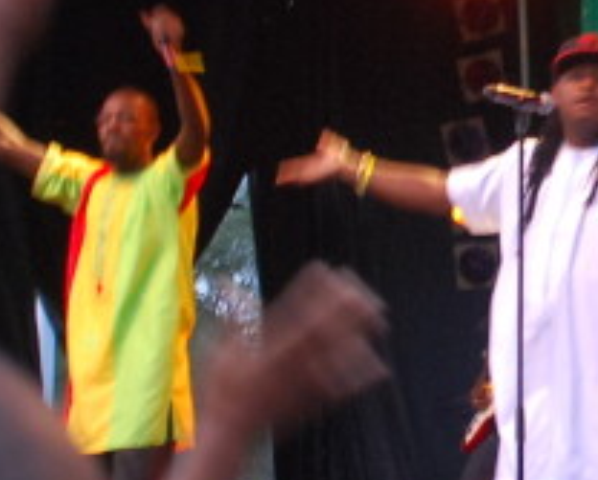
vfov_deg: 8.0
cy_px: 131
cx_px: 621
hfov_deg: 9.9
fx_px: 3438
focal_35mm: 194
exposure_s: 1/25
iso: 640
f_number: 4
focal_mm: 28
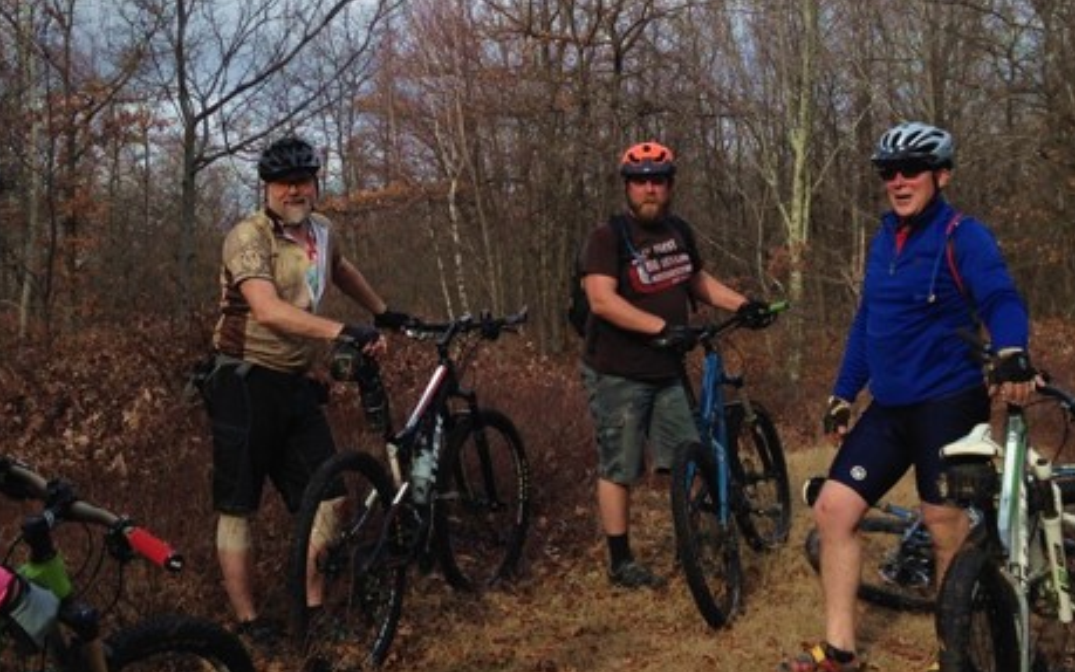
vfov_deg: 25.8
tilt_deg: +3.1
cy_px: 253
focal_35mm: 50
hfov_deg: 40.3
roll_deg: +0.7
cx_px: 494
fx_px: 1465
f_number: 2.4
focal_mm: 4.12
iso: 50
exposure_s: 1/704
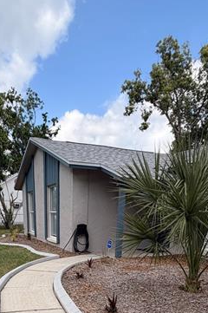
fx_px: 269
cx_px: 75
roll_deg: -0.9
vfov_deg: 50.4
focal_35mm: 31
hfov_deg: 41.9
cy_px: 303
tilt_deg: -17.9
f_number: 2.2
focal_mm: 2.22
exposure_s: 1/770
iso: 40
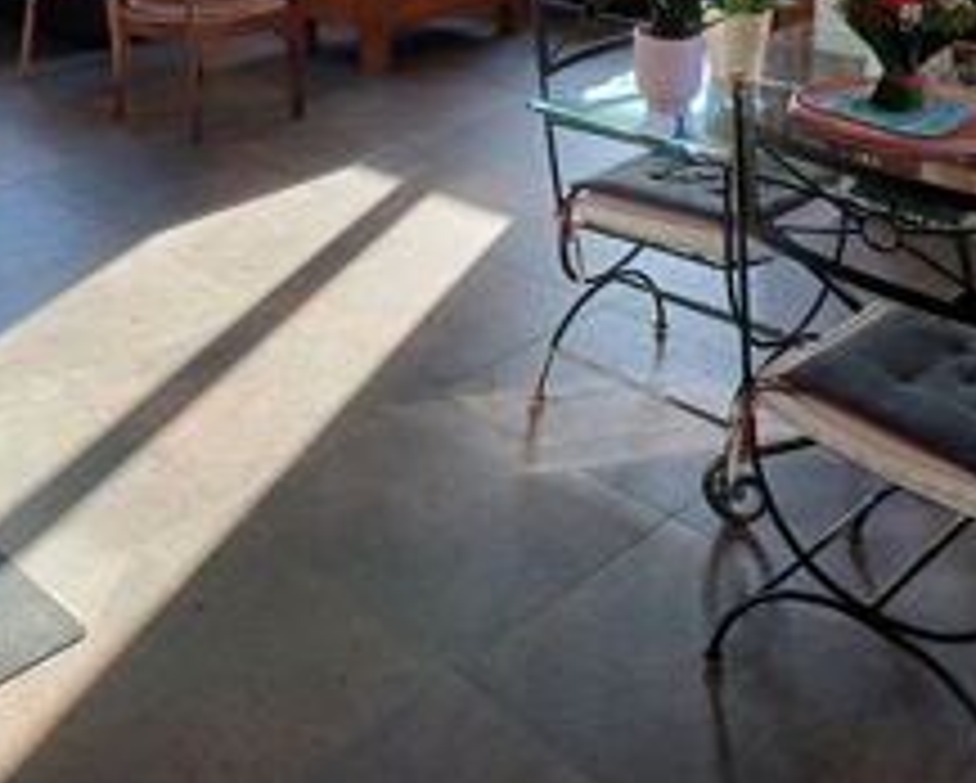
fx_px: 1388
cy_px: -115
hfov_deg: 38.4
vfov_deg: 28.2
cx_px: 346
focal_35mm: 48
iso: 64
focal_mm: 4.6
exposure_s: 1/50
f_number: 1.8
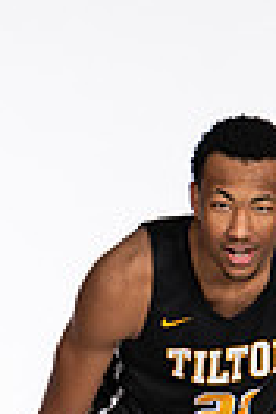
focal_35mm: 418
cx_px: 257
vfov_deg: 4.9
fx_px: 4807
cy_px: 561
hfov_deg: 3.3
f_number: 5.6
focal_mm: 82
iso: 100
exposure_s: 1/100
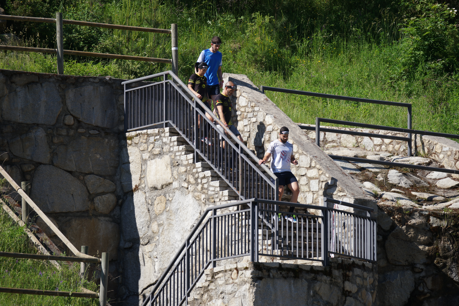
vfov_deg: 4.6
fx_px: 3825
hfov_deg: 6.9
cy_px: 153
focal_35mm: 300
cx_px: 230
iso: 100
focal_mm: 300
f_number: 5.6
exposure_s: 1/320
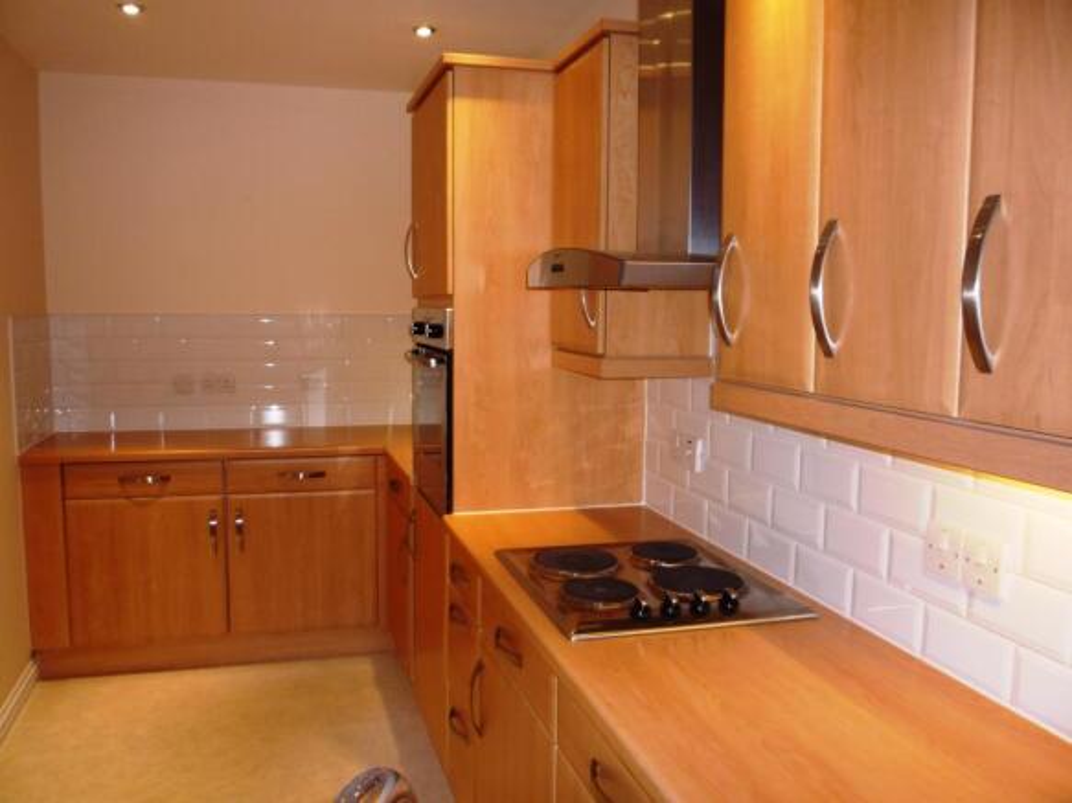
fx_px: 929
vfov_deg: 46.8
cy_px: 402
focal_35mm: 30
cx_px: 536
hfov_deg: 60.0
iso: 100
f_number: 3.3
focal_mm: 5.2
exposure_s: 1/30
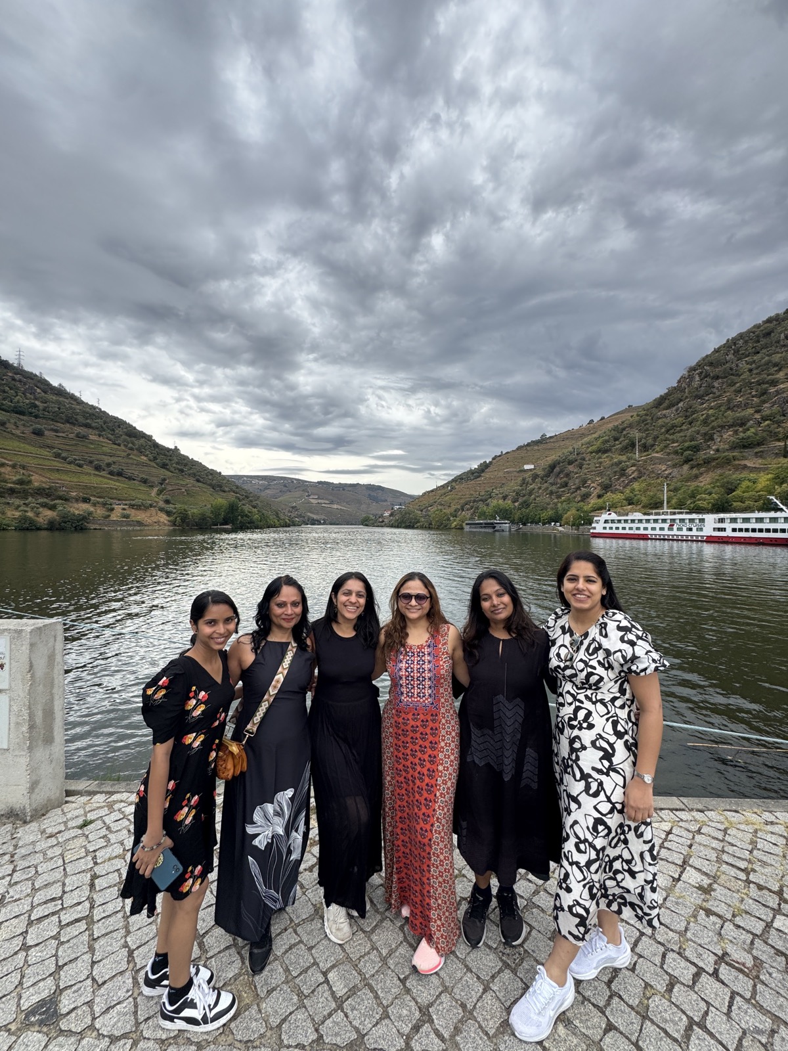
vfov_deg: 102.1
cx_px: 394
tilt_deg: +1.4
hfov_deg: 85.7
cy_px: 526
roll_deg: -0.5
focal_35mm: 14
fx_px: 425
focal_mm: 2.22
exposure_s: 1/707
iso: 40
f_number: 2.2
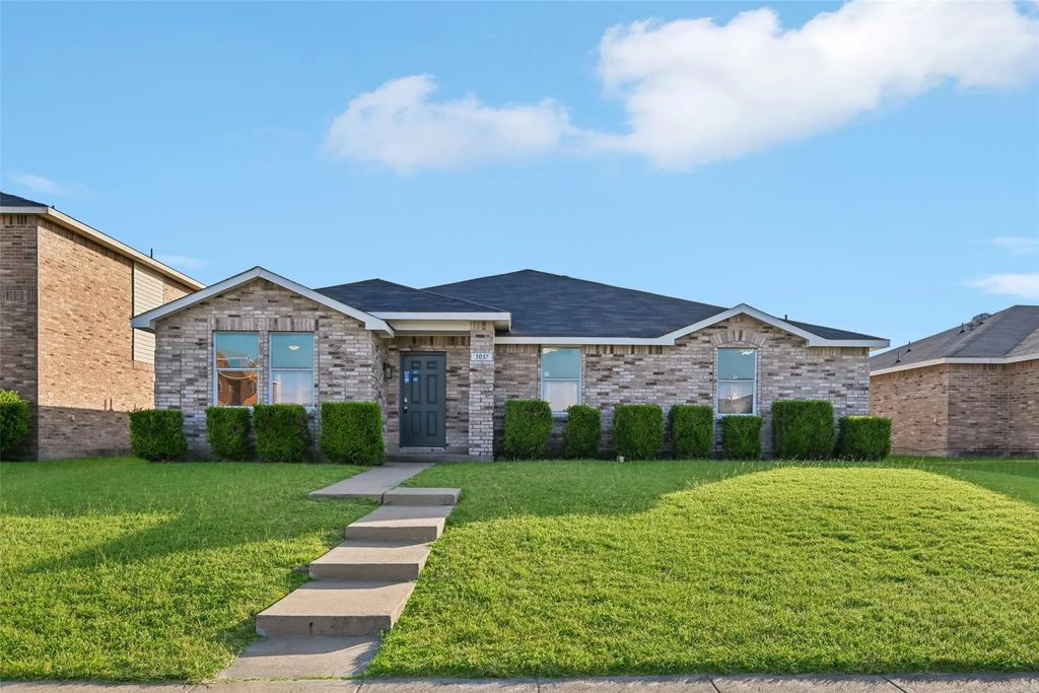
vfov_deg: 53.1
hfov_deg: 73.7
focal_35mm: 24
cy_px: 346
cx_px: 520
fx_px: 693
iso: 400
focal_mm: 24
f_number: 8
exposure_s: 1/800
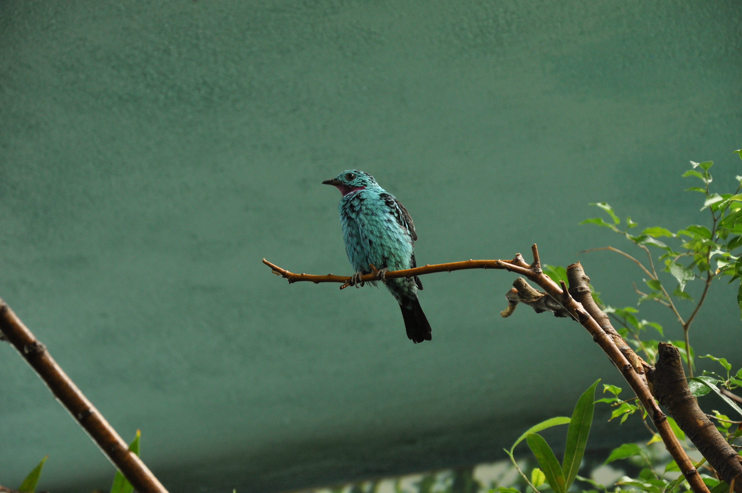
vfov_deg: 8.7
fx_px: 3242
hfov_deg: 13.1
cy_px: 246
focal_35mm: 158
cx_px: 371
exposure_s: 1/25
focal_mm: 105
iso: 640
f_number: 5.6
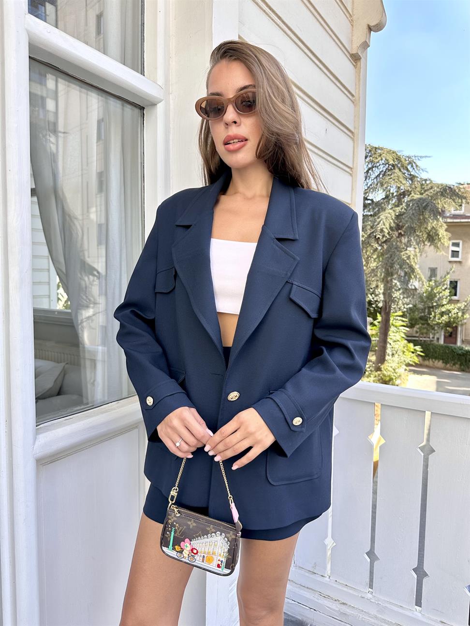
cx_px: 235
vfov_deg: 71.6
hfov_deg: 56.8
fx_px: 434
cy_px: 313
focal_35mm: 24
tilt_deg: -5.2
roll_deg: -1.8
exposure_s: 1/538
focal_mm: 6.86
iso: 80
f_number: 1.78
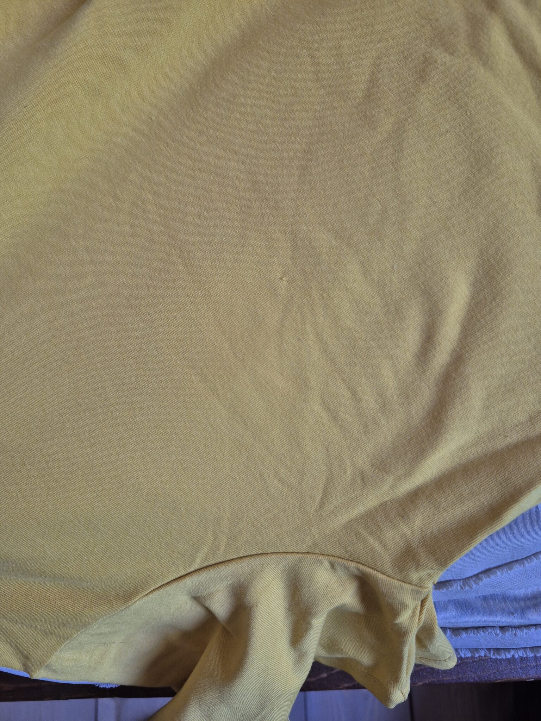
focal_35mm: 23
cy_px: 360
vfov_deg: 73.9
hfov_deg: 58.9
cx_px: 270
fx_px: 479
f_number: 1.8
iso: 320
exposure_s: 1/120
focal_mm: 5.4
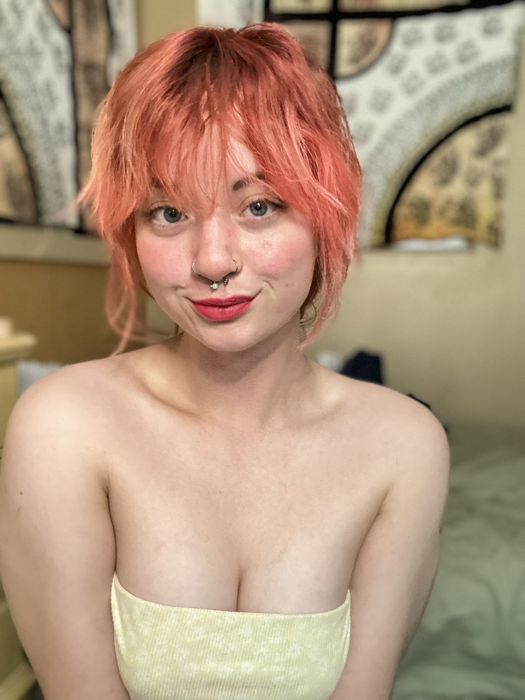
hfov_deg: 46.8
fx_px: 607
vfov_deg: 60.0
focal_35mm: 30
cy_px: 350
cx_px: 262
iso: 500
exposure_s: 1/20
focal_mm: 2.69
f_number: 1.9
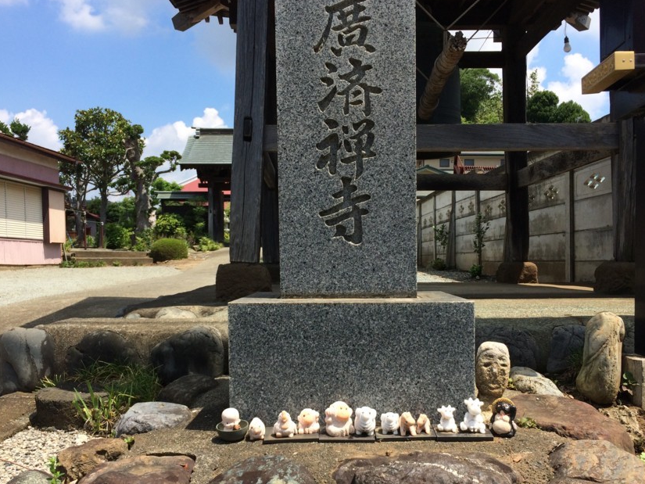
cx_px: 328
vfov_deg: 39.5
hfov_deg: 51.3
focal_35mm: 36
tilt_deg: -4.0
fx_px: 671
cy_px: 284
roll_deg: +0.7
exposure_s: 1/1642
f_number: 2.2
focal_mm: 4.15
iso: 32
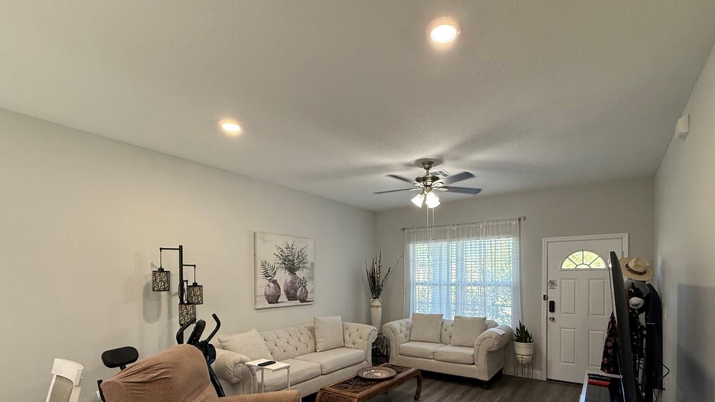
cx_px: 394
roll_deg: -0.7
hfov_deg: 92.3
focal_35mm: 18
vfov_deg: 58.9
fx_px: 341
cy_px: 283
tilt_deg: -0.4
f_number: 2.2
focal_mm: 2.22
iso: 250
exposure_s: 1/120
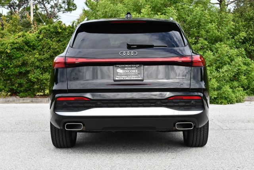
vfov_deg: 21.3
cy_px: 85
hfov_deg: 31.4
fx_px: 452
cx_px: 127
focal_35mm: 64
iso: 200
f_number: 8
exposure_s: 1/250
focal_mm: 32
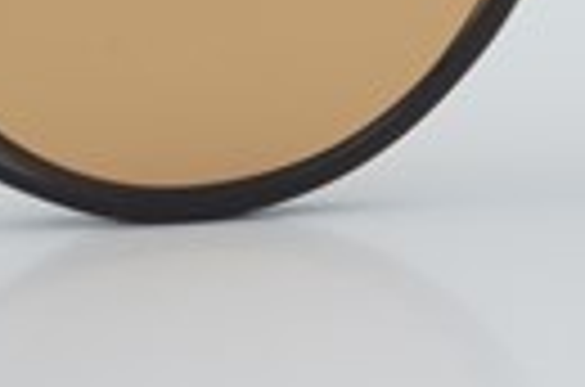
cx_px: 657
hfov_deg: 8.8
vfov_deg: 5.9
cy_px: -122
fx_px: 3745
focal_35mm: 231
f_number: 29
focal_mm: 50
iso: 100
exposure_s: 1/4
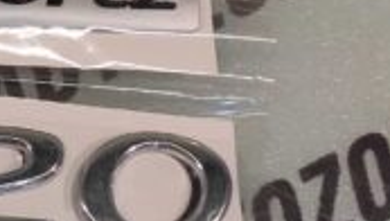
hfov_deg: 20.4
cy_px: -12
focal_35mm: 82
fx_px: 849
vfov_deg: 14.5
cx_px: -262
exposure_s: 1/50
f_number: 1.79
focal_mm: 4.74
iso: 94
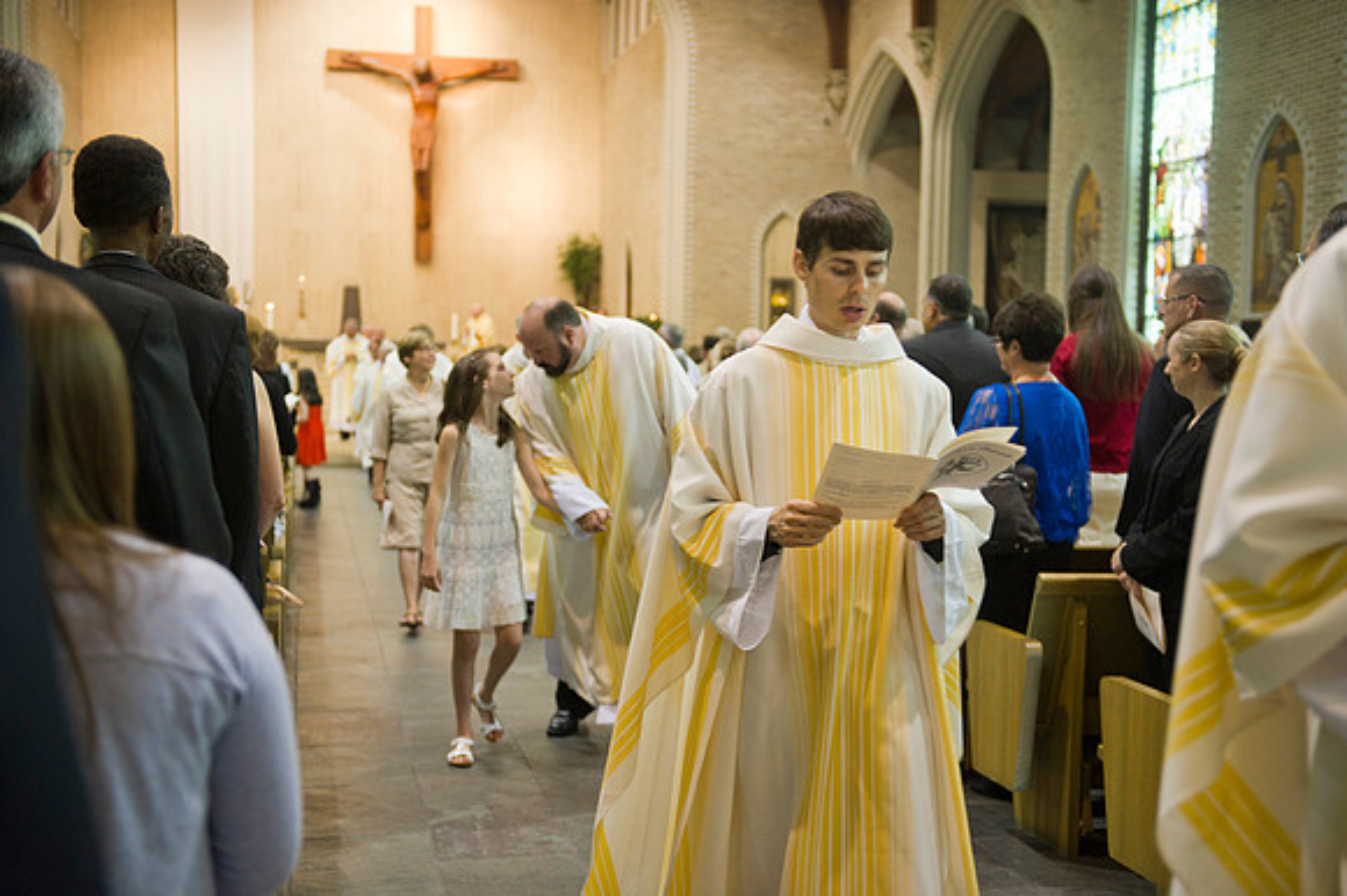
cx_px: 674
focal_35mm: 45
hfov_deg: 43.6
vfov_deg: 29.8
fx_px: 1683
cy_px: 448
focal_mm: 45
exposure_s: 1/125
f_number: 2.8
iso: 2000
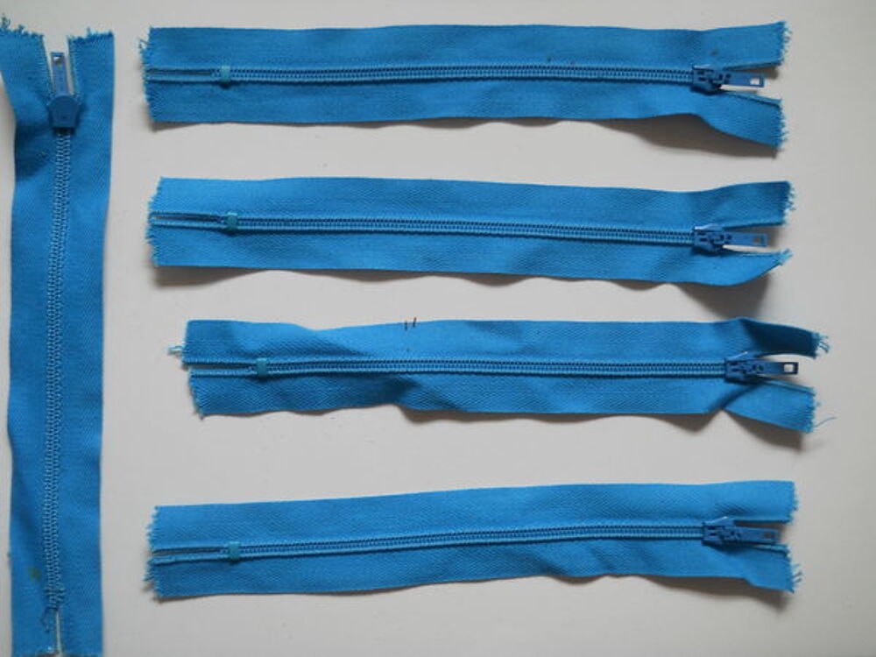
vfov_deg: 35.1
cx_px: 438
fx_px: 1038
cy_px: 328
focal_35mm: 41
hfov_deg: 45.8
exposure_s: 1/40
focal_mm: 6.72
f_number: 3.1
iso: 80
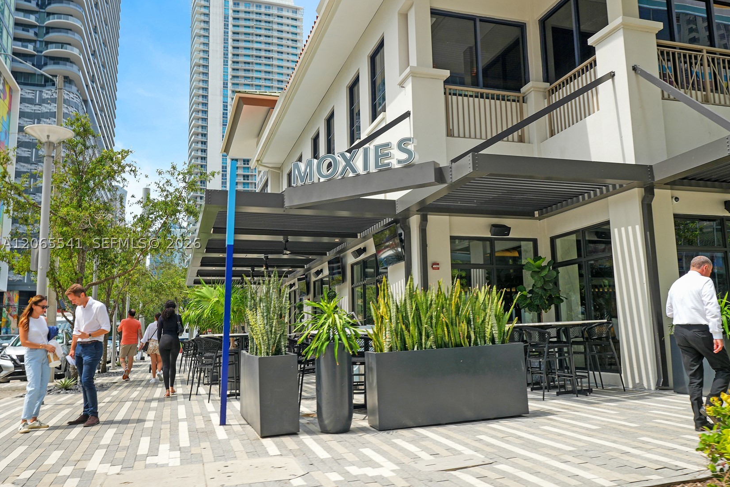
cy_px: 243
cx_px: 376
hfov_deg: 60.3
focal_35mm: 31
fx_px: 629
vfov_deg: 42.3
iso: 100
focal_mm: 20
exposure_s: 1/125
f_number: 5.6
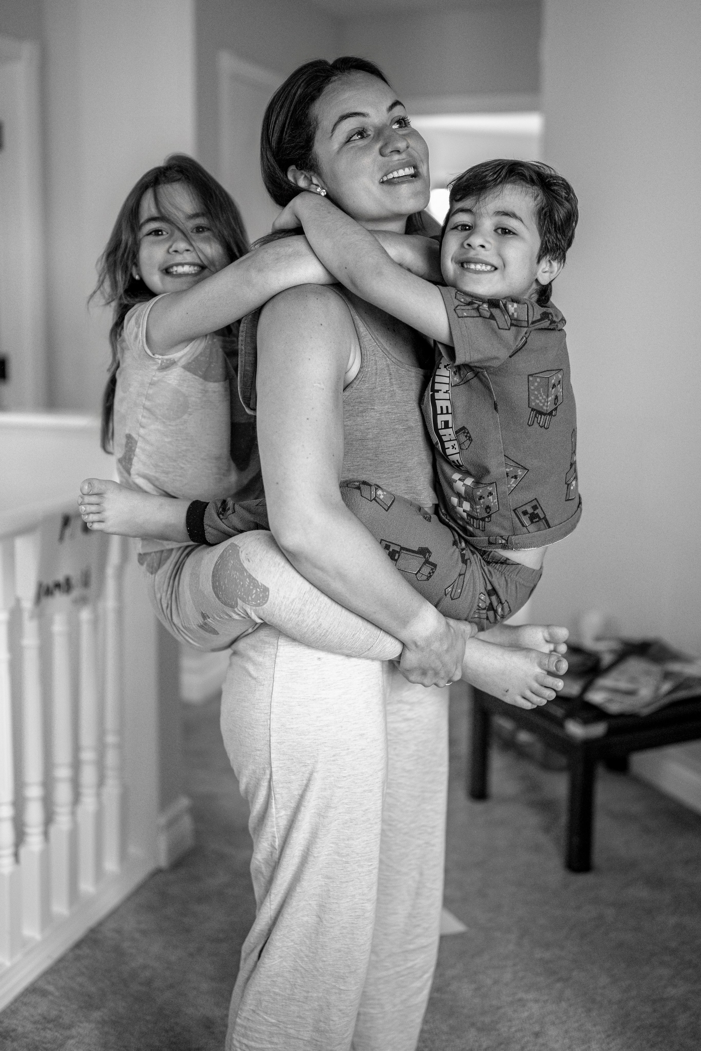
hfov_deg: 37.9
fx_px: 1022
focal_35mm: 35
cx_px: 350
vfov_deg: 54.4
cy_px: 526
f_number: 1.2
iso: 500
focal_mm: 35
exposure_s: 1/200
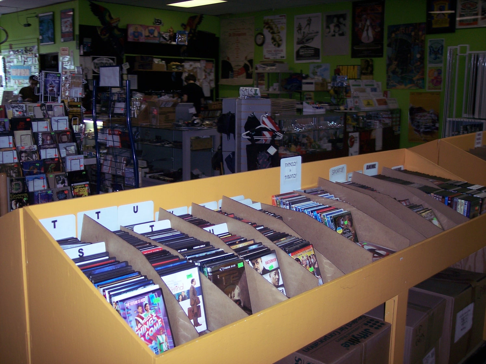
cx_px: 243
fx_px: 548
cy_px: 182
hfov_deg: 47.9
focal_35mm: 39
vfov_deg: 36.8
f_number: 2.8
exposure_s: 1/60
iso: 100
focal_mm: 8
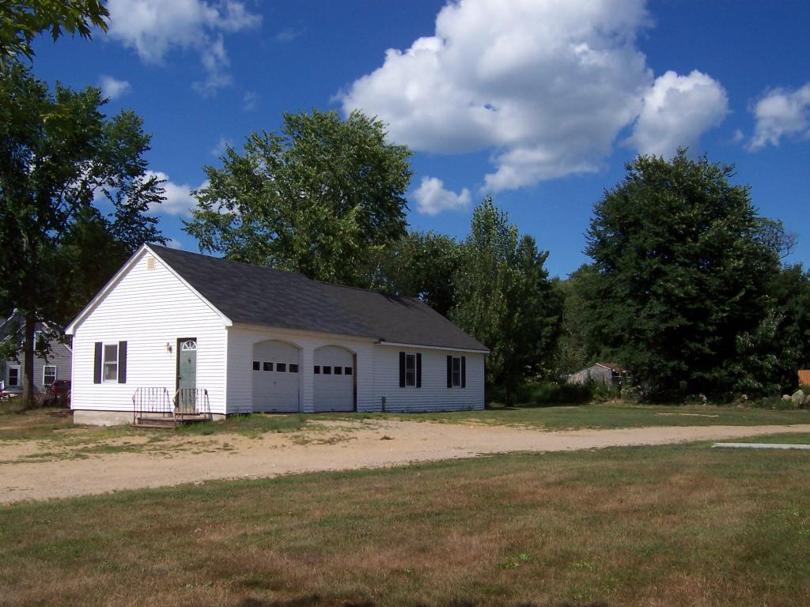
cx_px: 405
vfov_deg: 39.7
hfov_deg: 51.4
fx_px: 842
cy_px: 304
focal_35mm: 36
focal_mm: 5.6
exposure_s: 1/1000
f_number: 5.6
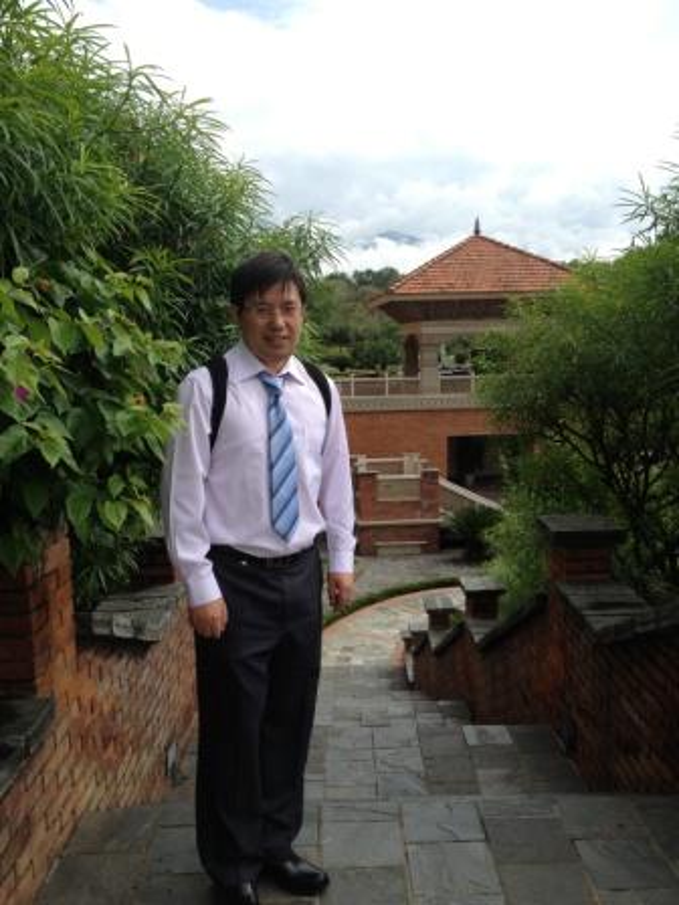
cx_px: 340
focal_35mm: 35
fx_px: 915
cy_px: 452
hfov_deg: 40.7
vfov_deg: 52.6
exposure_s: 1/1381
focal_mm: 4.28
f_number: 2.4
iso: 50
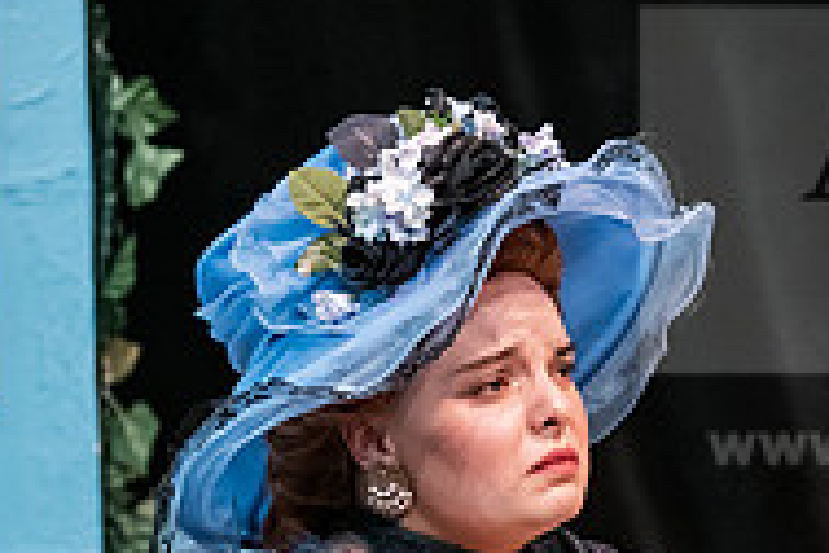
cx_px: 509
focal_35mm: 356
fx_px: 8197
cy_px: 538
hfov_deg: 5.8
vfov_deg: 3.9
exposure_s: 1/200
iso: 3200
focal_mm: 116
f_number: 3.2
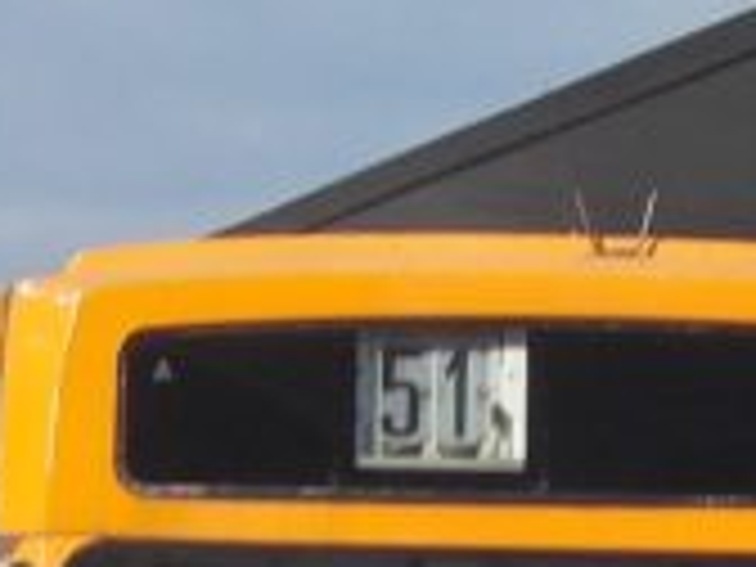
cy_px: 1323
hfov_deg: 4.5
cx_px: 1053
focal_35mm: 434
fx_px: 9478
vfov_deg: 3.4
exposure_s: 1/125
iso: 80
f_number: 8.6
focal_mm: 10
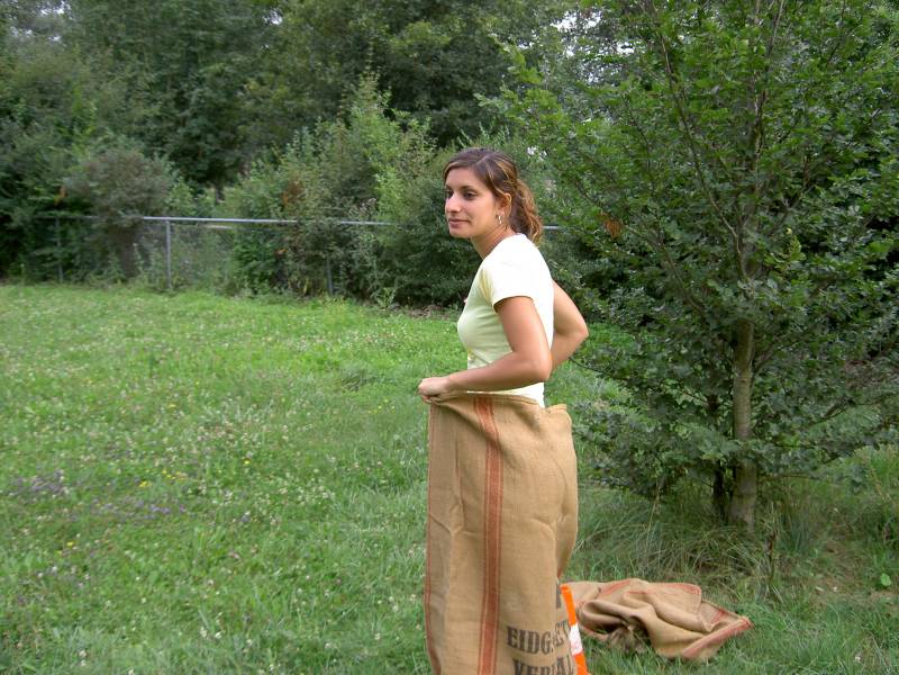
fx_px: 1013
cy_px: 338
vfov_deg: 36.8
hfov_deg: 47.9
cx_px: 450
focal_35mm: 39
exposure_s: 1/100
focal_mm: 8
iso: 100
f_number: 2.8
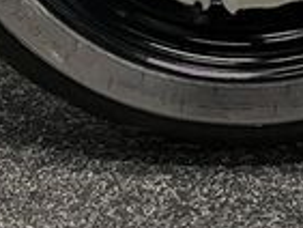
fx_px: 1034
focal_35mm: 118
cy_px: -222
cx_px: 245
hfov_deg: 16.5
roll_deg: +0.5
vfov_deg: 11.4
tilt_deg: -14.4
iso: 200
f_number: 1.6
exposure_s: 1/50
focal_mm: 5.1
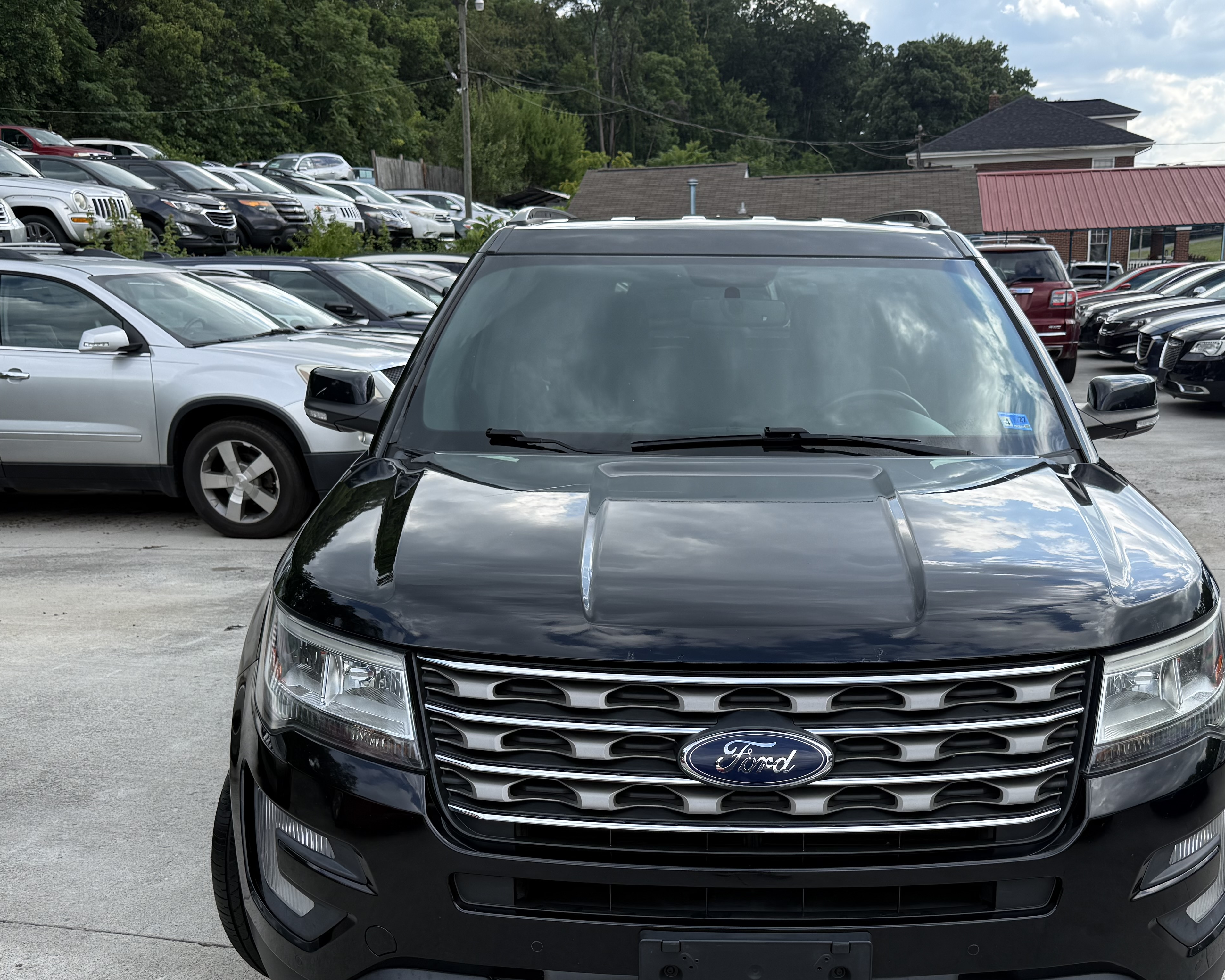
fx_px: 1269
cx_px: 707
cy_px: 645
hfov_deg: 51.3
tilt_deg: -15.8
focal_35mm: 35
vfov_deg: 41.7
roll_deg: +2.2
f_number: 1.78
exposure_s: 1/1653
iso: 80
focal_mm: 6.76
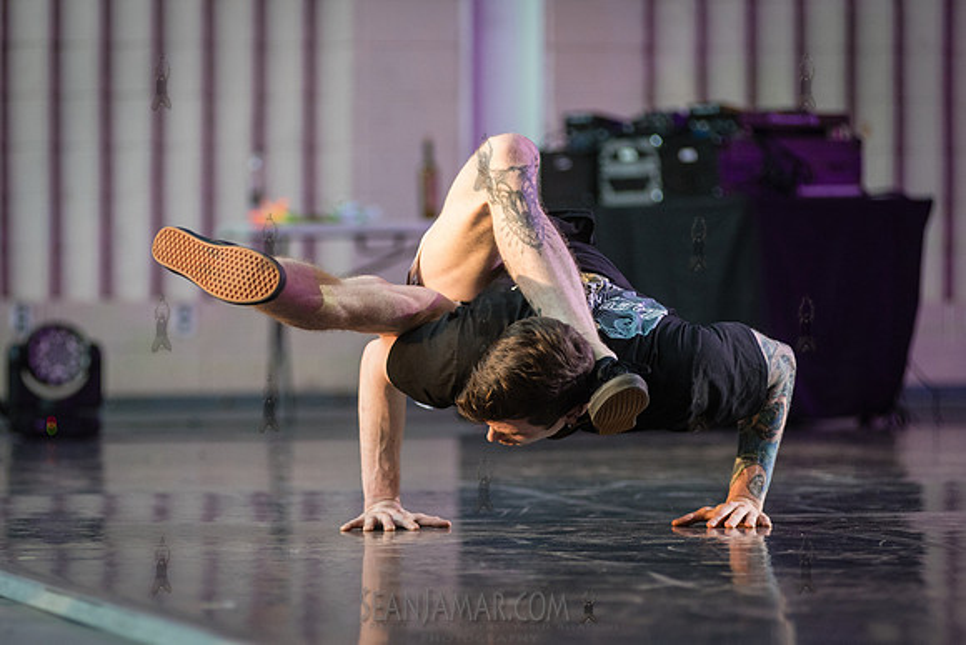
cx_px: 419
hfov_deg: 10.9
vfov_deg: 7.3
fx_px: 5055
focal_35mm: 188
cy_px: 334
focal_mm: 155
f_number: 3.2
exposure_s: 1/320
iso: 2000
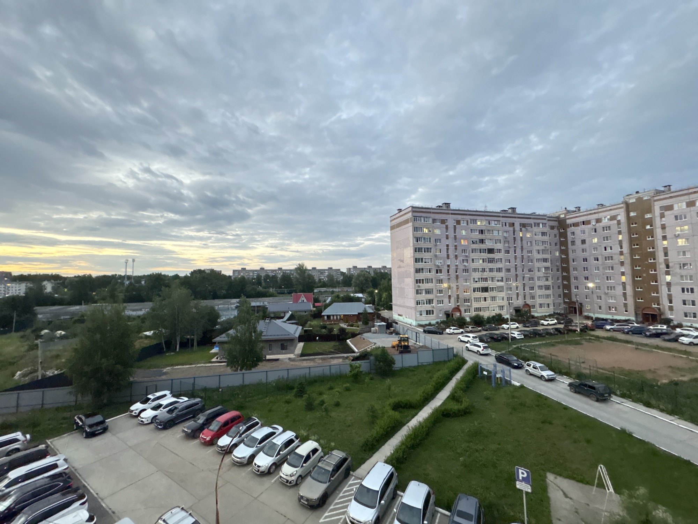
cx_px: 349
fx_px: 282
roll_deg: +1.5
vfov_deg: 85.7
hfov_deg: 102.1
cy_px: 262
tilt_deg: +3.7
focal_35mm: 14
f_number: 2.2
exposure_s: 1/32
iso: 1000
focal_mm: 2.22
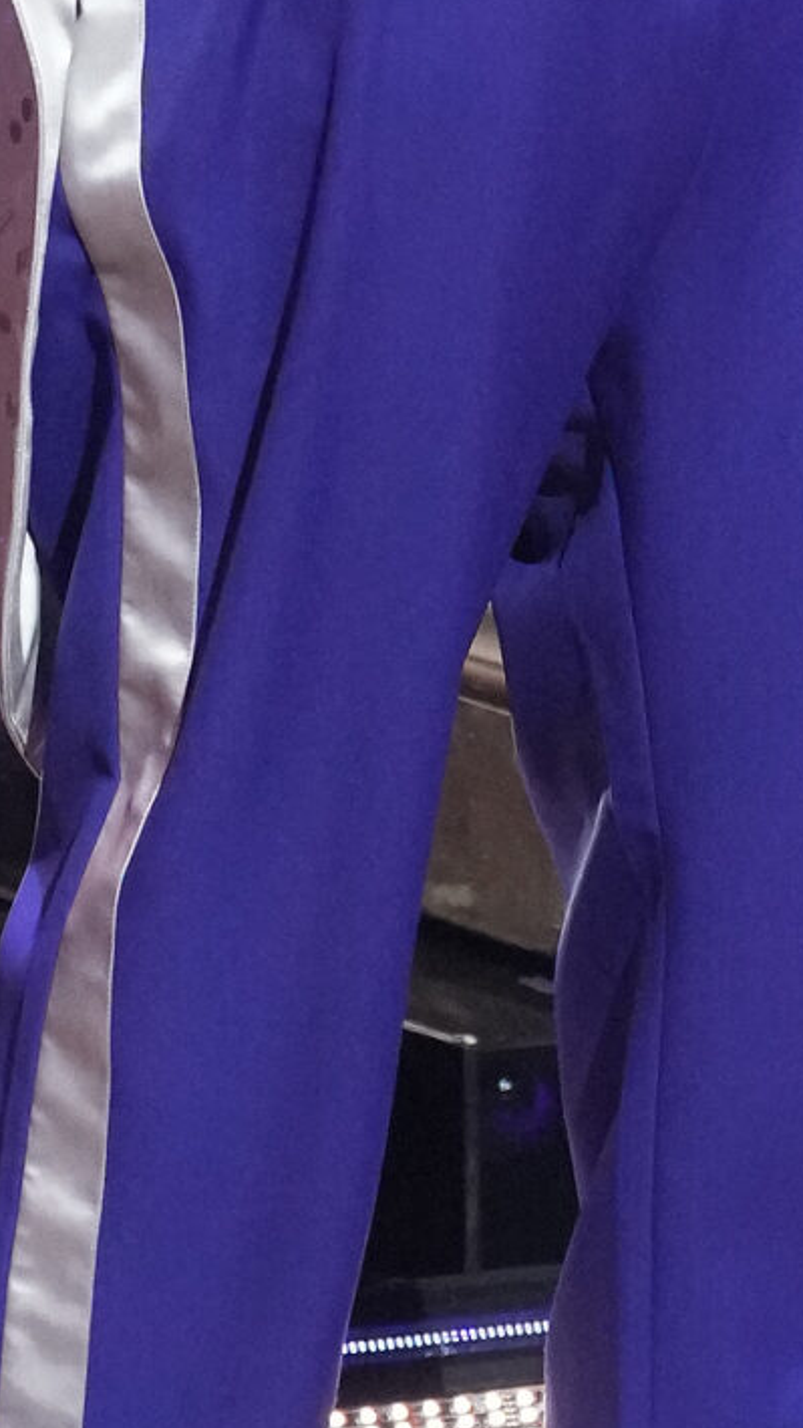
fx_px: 15022
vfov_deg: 5.4
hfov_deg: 3.1
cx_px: 1132
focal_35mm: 397
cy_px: -334
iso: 6400
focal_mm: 70
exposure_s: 1/500
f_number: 3.2
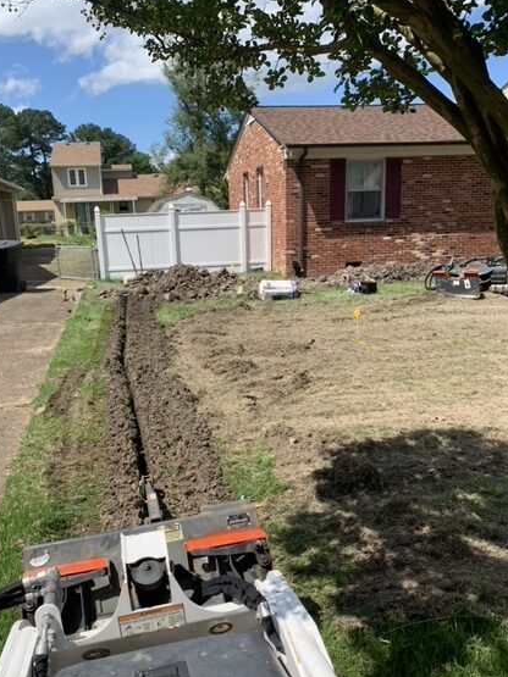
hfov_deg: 46.6
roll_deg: +2.5
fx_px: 587
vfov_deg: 59.8
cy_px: 378
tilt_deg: -14.6
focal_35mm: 30
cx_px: 217
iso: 25
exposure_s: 1/1845
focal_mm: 4.25
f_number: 1.8
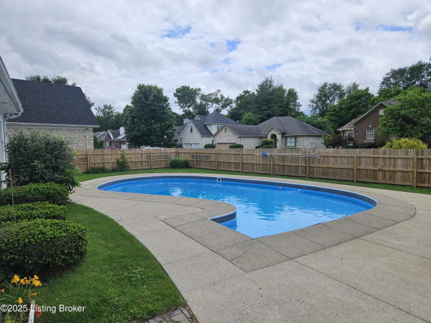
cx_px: 216
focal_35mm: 23
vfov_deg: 58.9
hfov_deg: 73.9
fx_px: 286
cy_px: 162
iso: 25
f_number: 1.8
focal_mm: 5.4
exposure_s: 1/2993
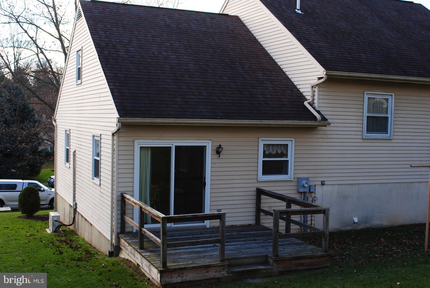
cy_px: 144
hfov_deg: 41.0
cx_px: 215
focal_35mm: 48
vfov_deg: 28.2
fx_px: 574
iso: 200
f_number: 9
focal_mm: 32
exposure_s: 1/100
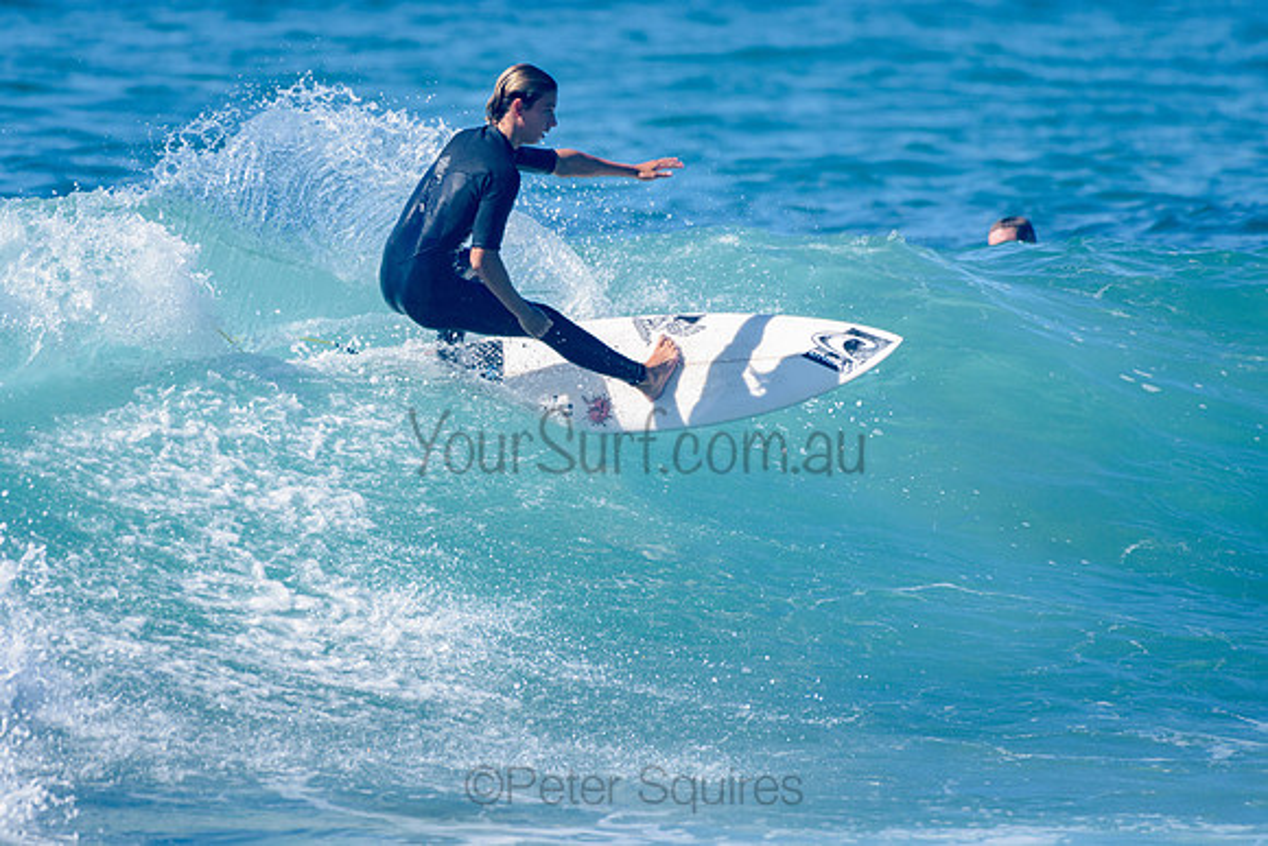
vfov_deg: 2.2
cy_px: 330
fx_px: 21588
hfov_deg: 3.4
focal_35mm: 613
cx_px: 491
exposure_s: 1/2000
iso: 220
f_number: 5.6
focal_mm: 500
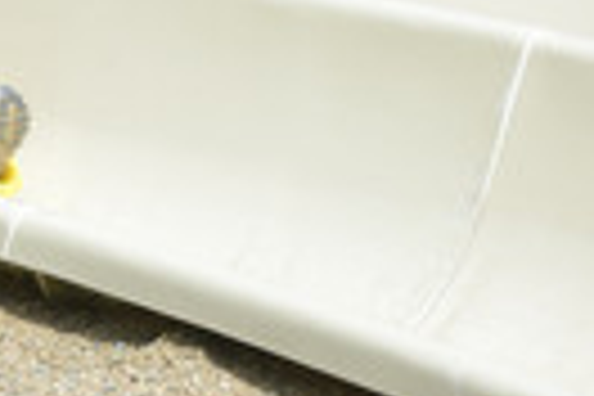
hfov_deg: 3.5
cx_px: -230
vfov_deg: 2.3
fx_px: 9767
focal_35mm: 592
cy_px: 164
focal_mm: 195
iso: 200
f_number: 6.3
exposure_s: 1/640
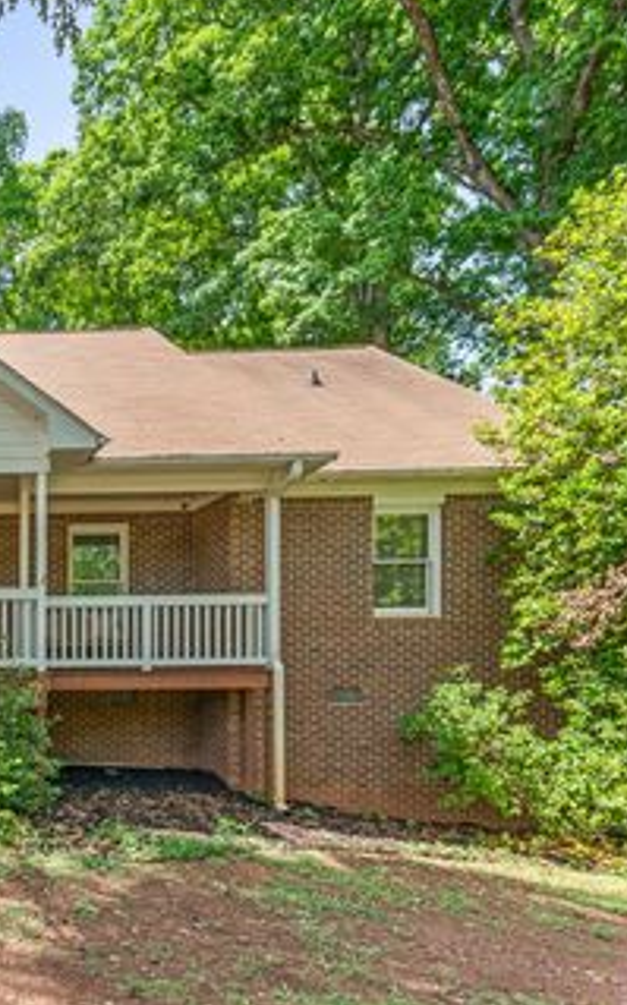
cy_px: 485
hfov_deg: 37.6
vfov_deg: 74.8
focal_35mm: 24
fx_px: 657
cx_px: -135
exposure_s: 1/15
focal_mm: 15
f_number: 10
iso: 50
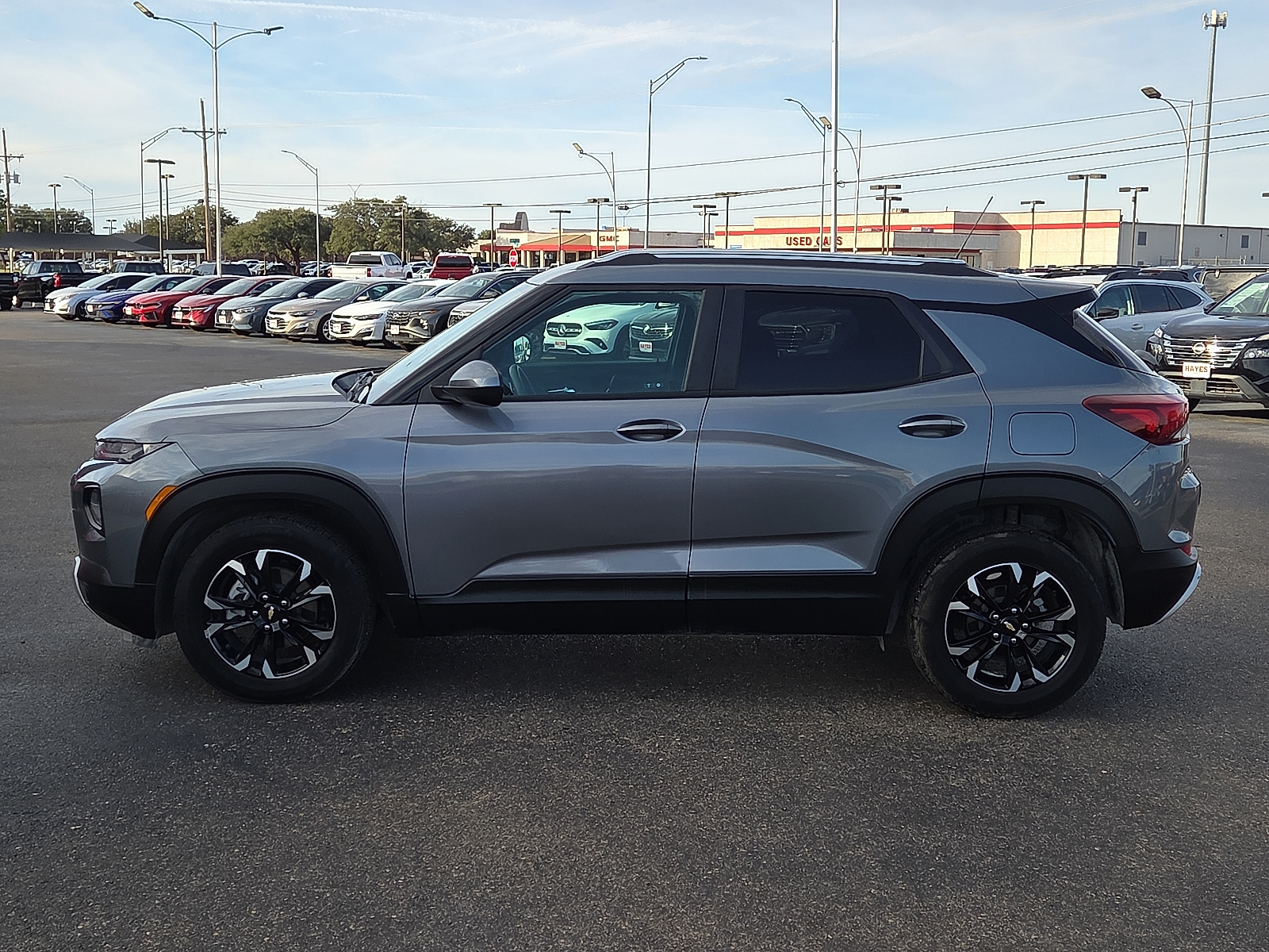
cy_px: 476
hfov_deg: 44.8
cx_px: 634
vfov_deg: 34.3
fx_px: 1540
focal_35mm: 42
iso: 76
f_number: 1.8
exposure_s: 1/2500
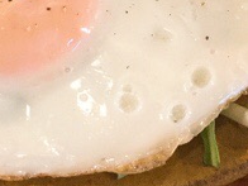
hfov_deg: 19.4
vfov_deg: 14.0
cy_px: -71
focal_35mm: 101
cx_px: 72
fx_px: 724
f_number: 2.4
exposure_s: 1/30
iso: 250
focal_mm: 3.3
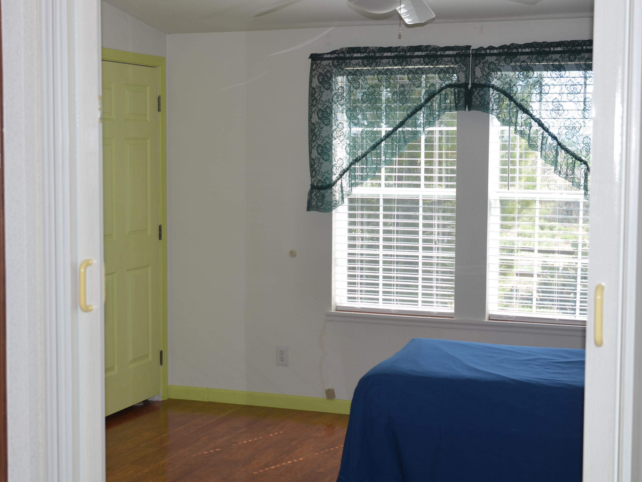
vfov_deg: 25.4
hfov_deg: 33.5
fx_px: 1067
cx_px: 306
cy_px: 240
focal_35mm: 58
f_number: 5.6
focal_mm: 35
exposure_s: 1/125
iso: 200
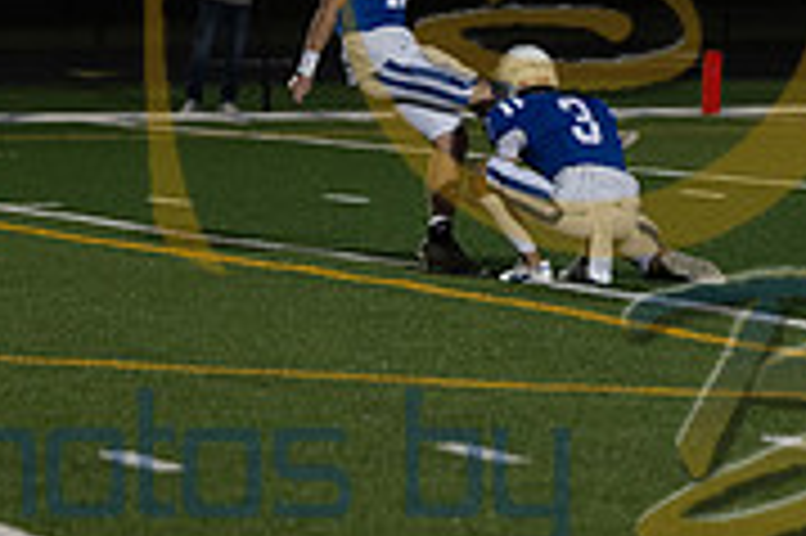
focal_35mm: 337
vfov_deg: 4.1
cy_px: 88
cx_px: 522
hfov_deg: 6.1
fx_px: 7538
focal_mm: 104
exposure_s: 1/1250
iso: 2500
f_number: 2.8
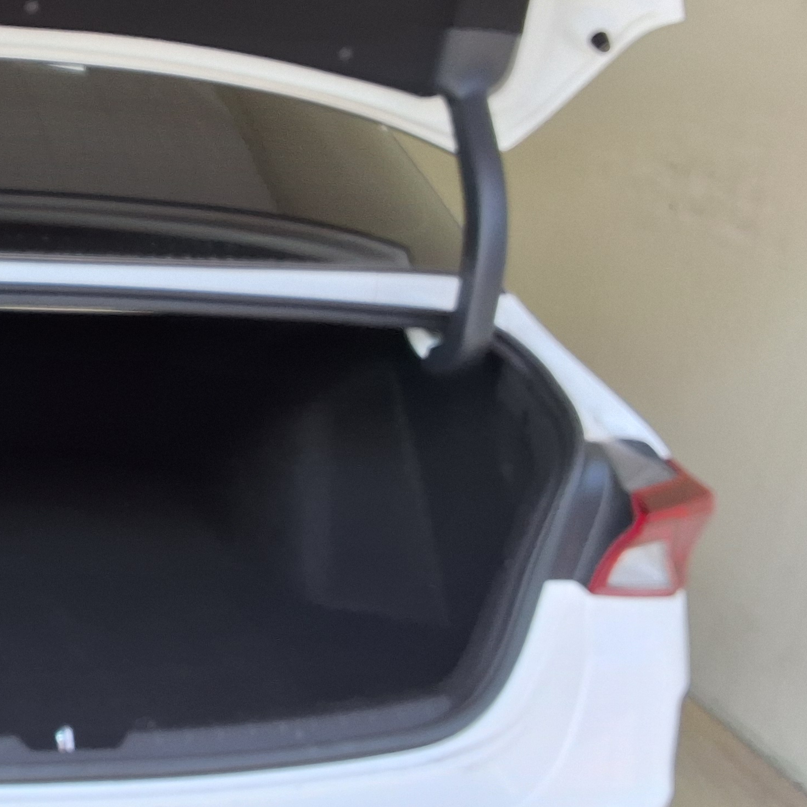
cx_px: -49
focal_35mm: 55
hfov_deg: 28.6
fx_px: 1451
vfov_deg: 31.0
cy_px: 321
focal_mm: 2.91
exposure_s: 1/310
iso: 32
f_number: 1.9
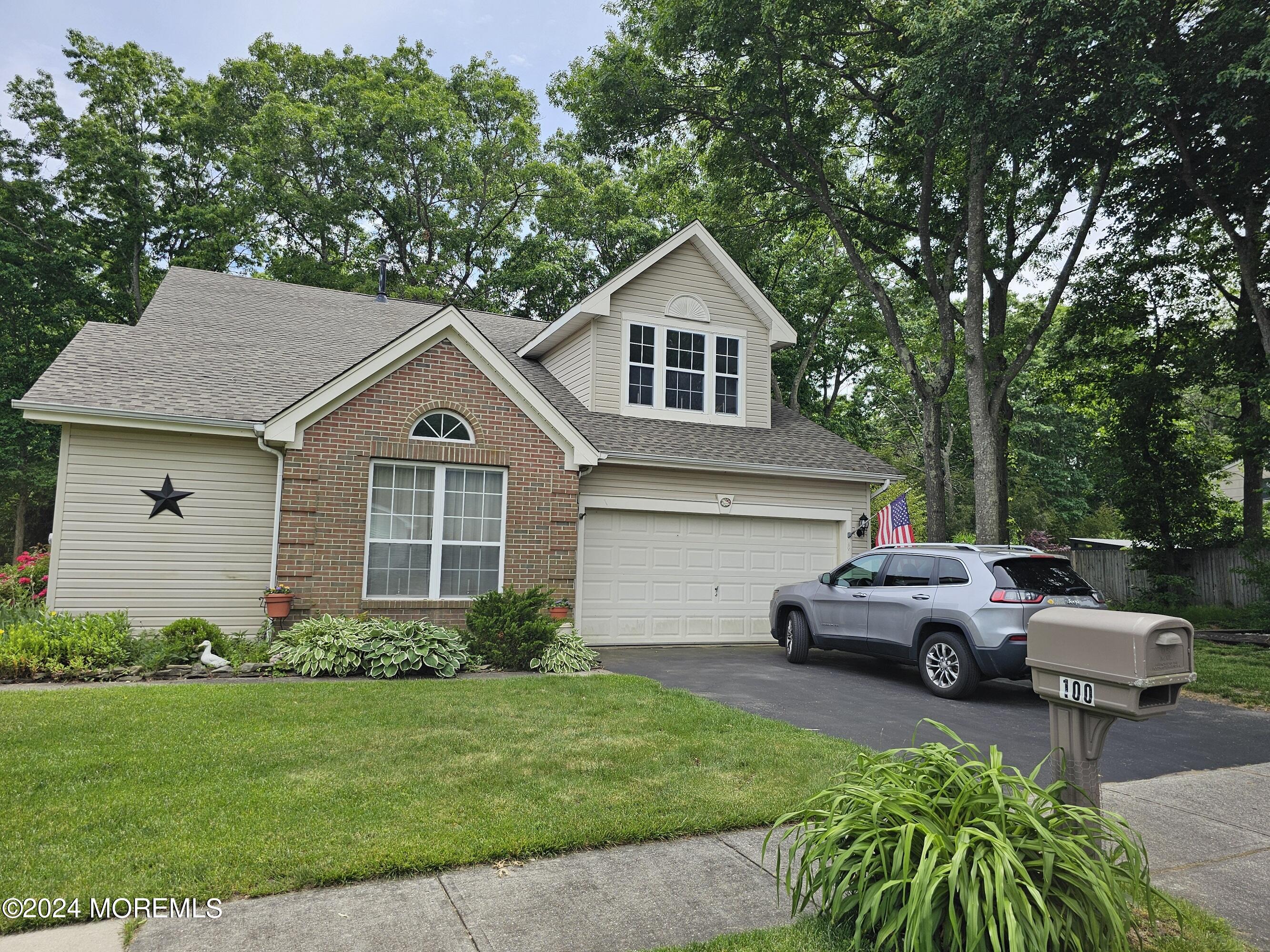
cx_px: 635
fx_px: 844
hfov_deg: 73.9
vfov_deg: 58.9
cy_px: 476
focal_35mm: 23
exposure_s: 1/560
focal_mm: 6.3
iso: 12
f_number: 1.7
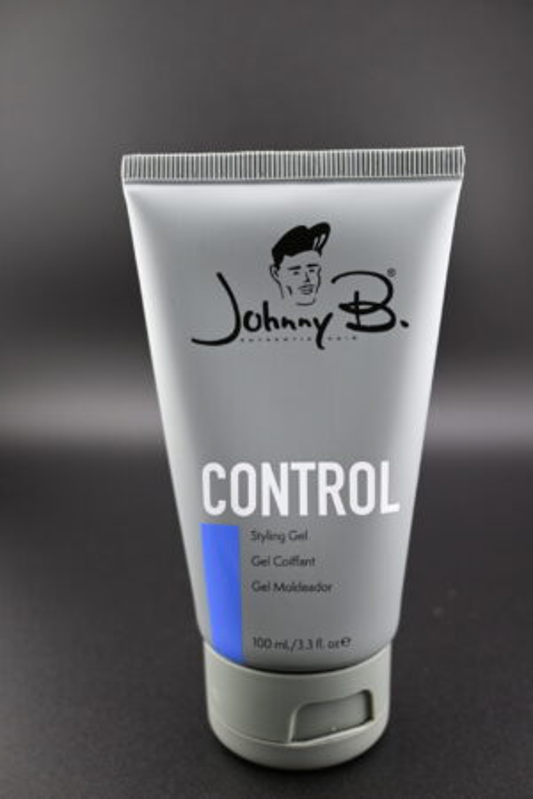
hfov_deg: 36.2
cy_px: 400
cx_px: 266
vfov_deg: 52.2
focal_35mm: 37
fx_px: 816
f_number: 4.2
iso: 640
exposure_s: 1/125
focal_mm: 24.5
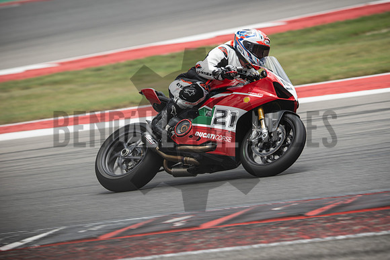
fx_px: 3251
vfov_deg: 4.6
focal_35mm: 300
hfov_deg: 6.9
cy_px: 130
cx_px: 195
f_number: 4
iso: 125
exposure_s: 1/400
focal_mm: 200
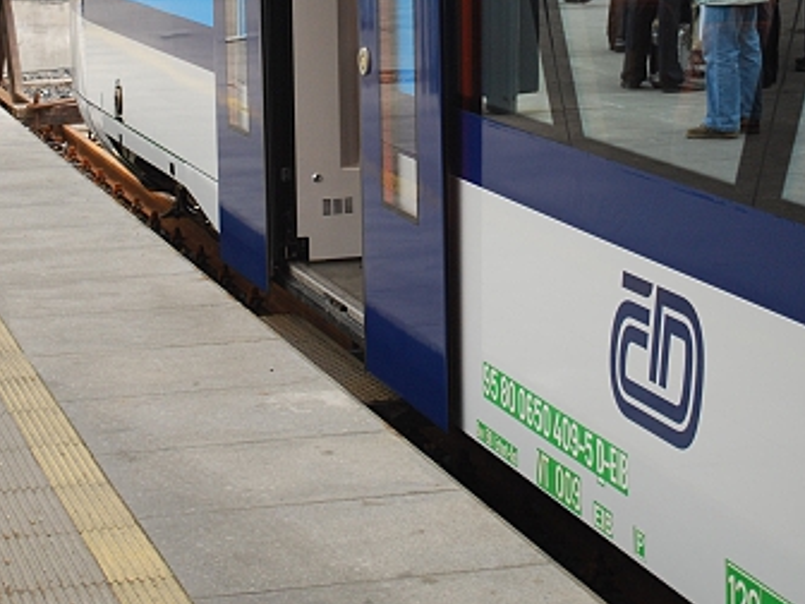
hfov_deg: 20.0
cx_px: 379
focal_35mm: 98
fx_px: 2279
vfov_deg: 14.8
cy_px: -26
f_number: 5.3
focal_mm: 38
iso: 400
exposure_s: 1/80
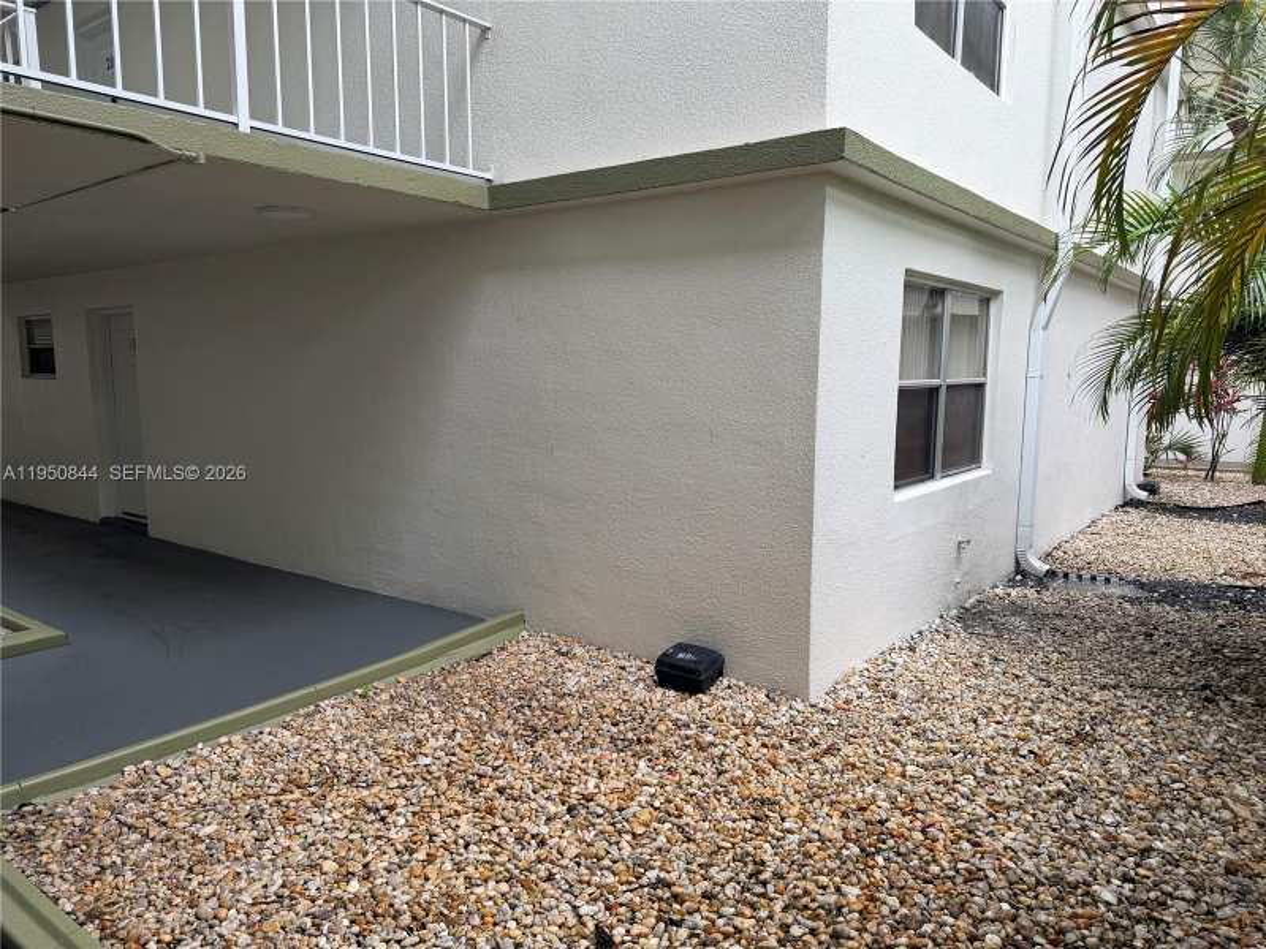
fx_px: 878
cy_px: 474
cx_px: 633
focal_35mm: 24
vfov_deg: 56.8
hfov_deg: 71.6
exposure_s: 1/219
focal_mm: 6.76
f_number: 1.78
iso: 64
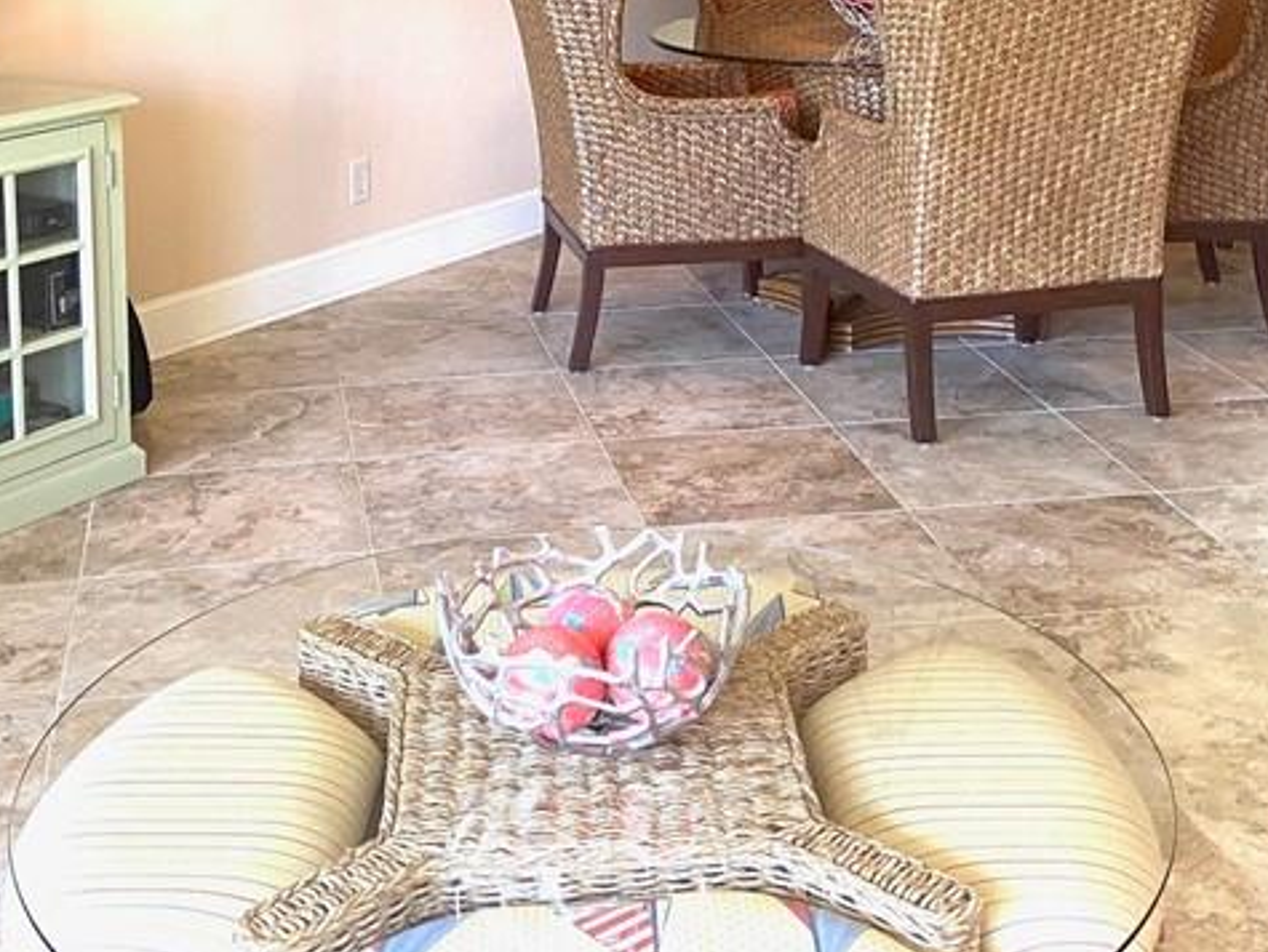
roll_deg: -0.2
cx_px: 617
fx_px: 2053
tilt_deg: -5.4
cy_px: -8
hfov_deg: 34.3
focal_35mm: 56
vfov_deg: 24.9
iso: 160
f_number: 1.8
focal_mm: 4.25
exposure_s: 1/60
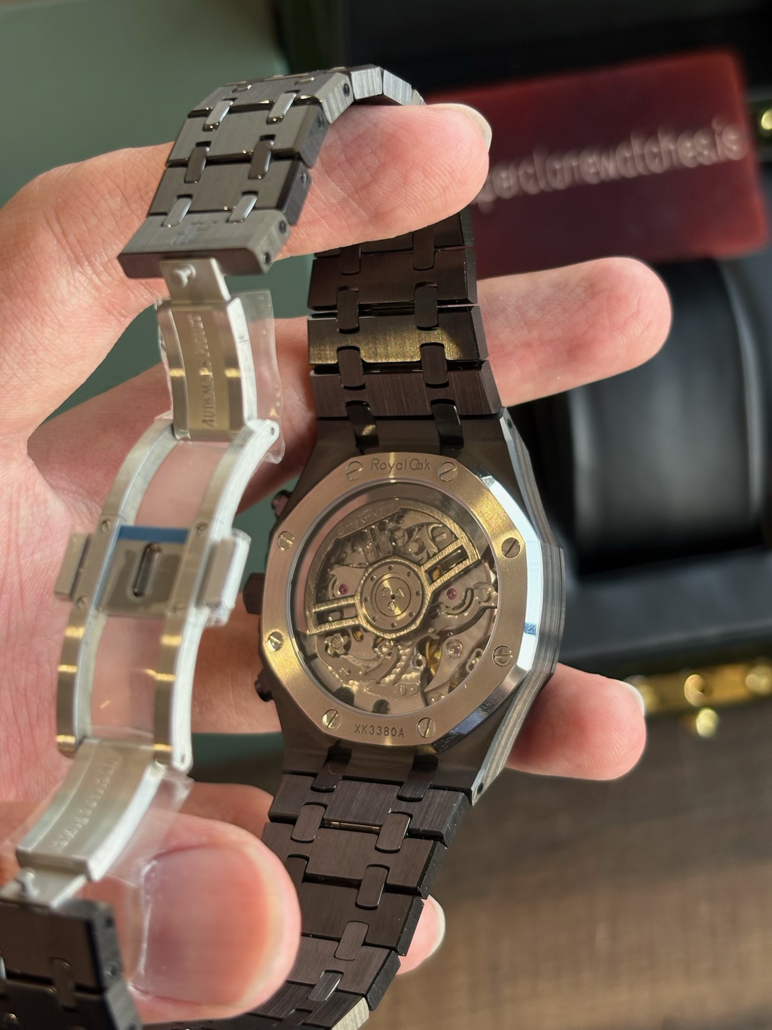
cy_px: 515
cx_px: 386
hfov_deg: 28.0
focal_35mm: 52
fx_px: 1546
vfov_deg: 36.8
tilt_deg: -78.2
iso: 80
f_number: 1.6
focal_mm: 5.96
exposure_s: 1/50
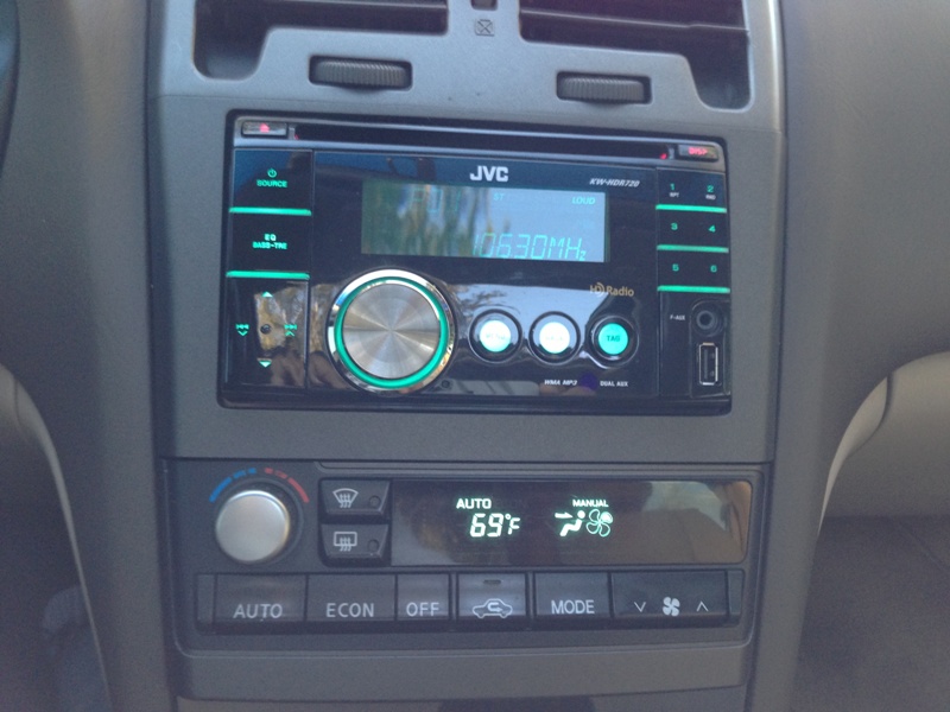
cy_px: 356
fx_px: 906
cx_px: 475
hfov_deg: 55.4
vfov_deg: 42.9
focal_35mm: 33
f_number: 2.4
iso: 125
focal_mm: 4.13
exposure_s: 1/20
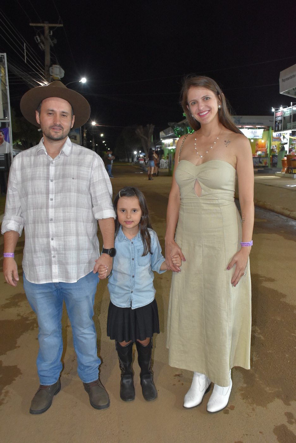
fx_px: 406
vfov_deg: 57.2
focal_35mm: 33
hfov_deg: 40.0
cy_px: 222
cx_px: 148
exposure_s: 1/60
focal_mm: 22
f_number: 5.6
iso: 1600
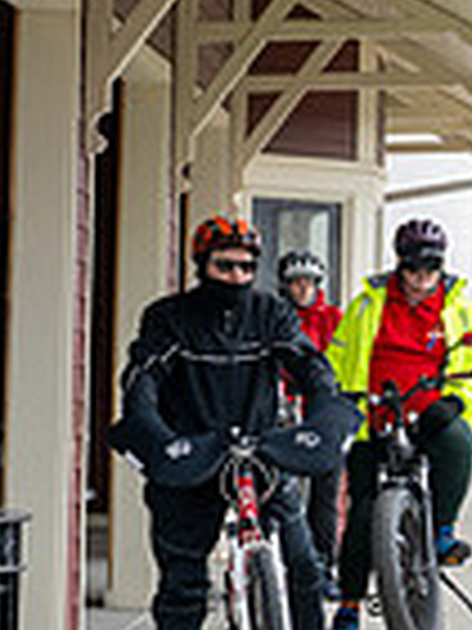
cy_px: 502
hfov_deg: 7.2
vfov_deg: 10.1
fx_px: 3563
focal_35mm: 196
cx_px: 1058
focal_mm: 37
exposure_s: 1/250
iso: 250
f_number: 7.1
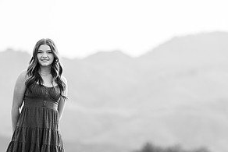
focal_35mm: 292
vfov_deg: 4.7
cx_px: 124
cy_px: 101
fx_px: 1850
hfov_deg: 7.1
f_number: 2.8
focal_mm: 147
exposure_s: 1/200
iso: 50
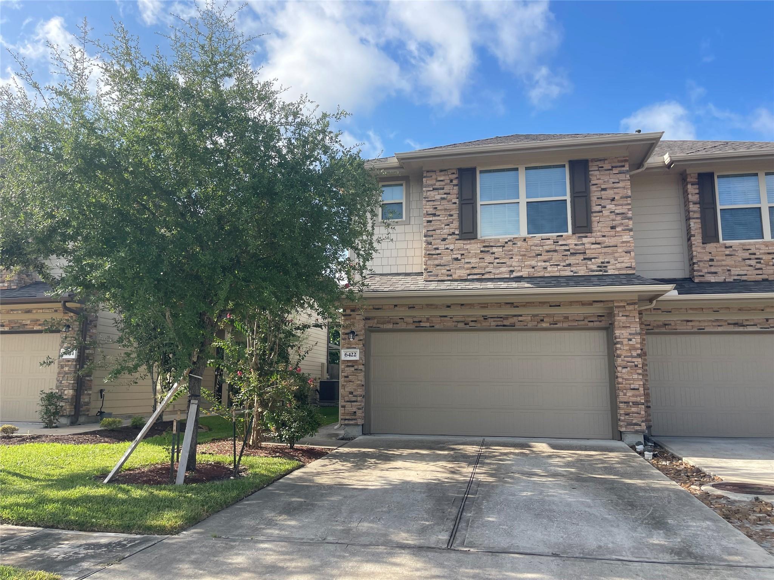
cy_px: 290
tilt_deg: +8.8
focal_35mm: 25
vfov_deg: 54.9
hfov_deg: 69.4
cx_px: 387
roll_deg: -1.1
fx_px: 559
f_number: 1.6
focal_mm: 5.1
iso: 32
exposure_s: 1/1597
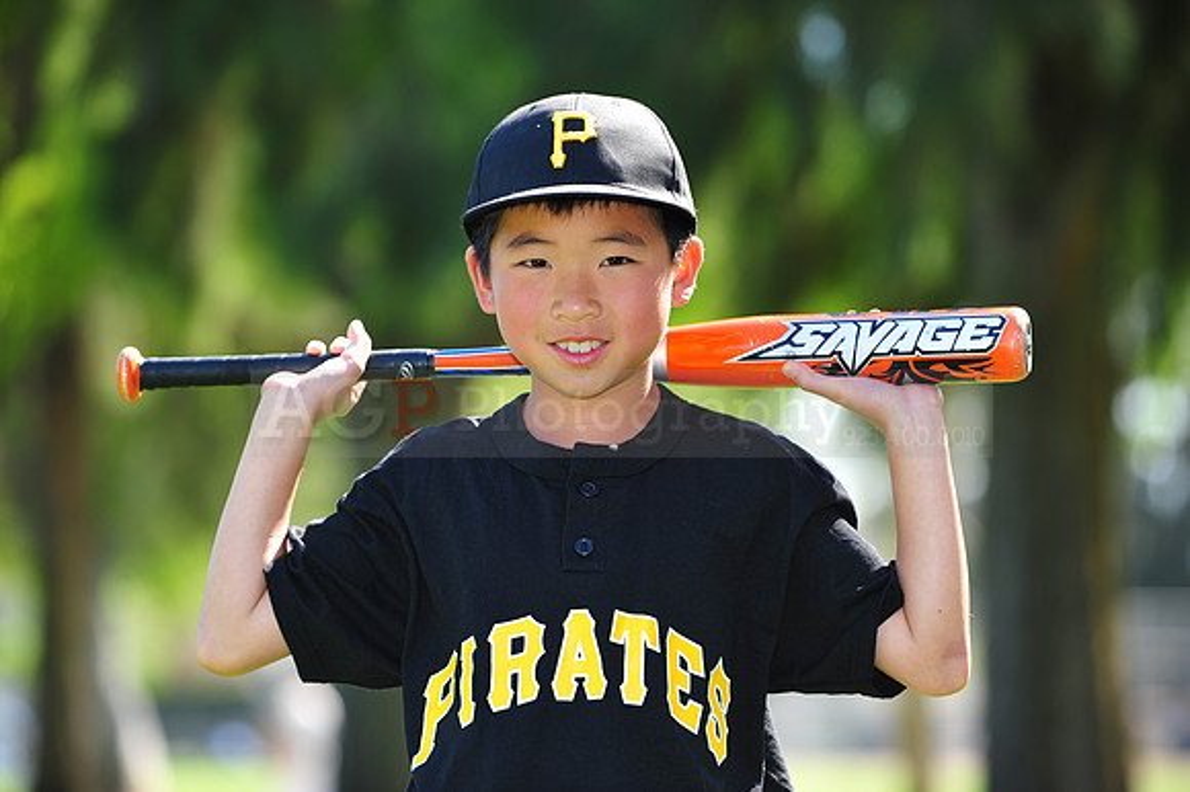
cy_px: 396
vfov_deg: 8.3
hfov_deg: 12.5
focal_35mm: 165
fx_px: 5451
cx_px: 595
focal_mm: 165
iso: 200
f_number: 4.5
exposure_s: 1/320
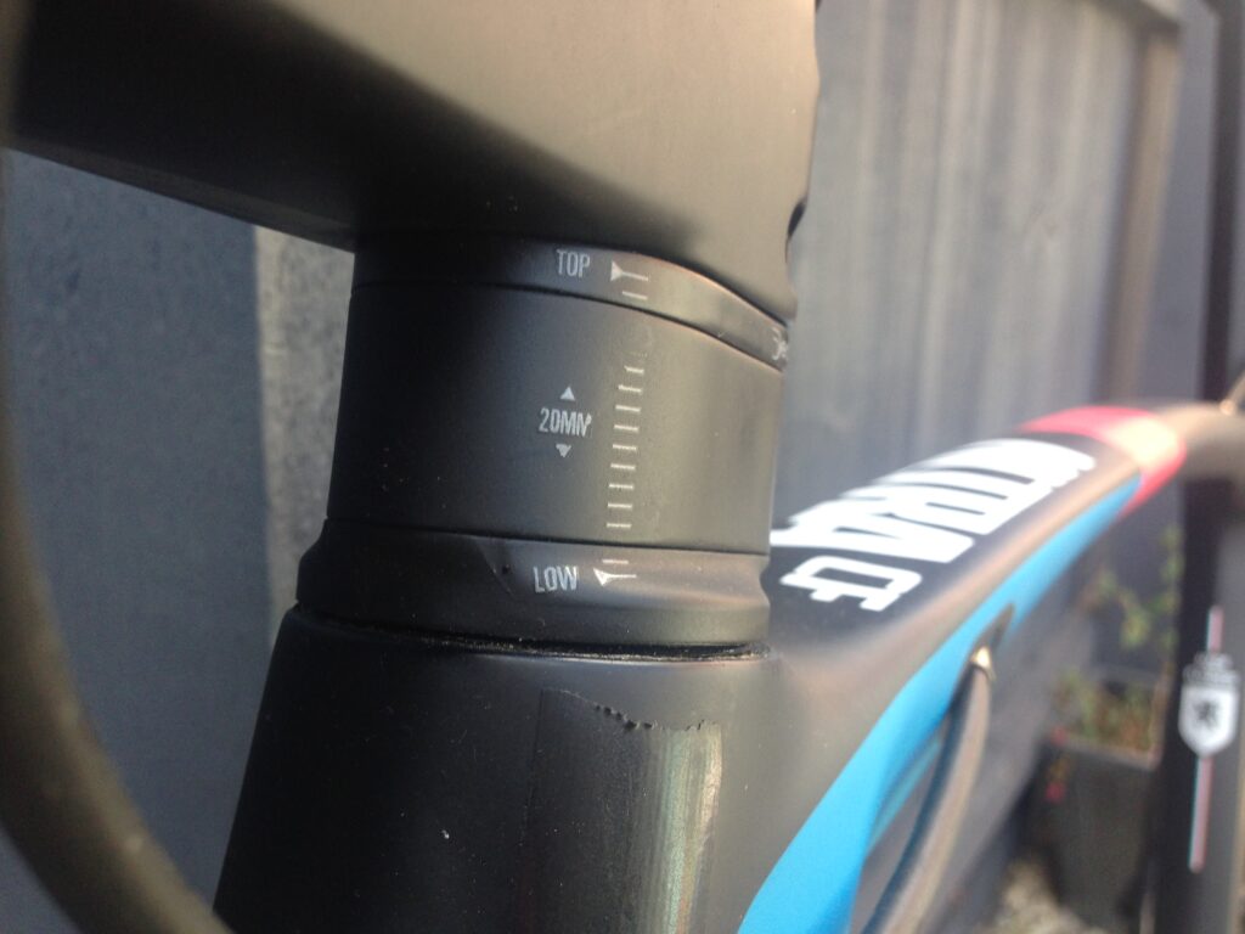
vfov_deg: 42.9
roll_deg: -2.3
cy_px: 467
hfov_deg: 55.4
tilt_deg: -15.3
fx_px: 1187
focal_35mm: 33
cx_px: 622
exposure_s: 1/120
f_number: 2.4
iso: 80
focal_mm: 4.12
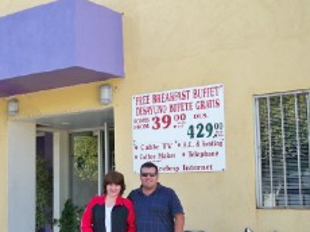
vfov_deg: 23.9
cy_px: 139
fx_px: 546
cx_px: 74
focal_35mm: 61
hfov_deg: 31.1
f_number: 3.1
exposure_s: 1/200
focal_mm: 6.3
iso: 80
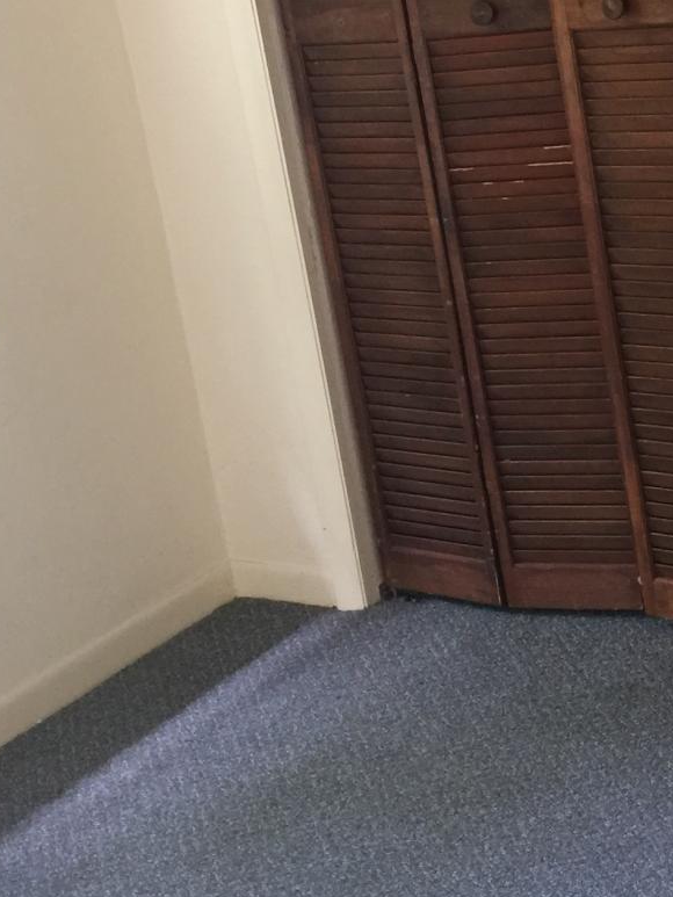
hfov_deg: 19.2
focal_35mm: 75
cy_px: 157
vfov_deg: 25.5
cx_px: 656
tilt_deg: -11.3
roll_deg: +8.0
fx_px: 1944
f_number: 2.2
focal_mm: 4.15
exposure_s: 1/17
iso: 100
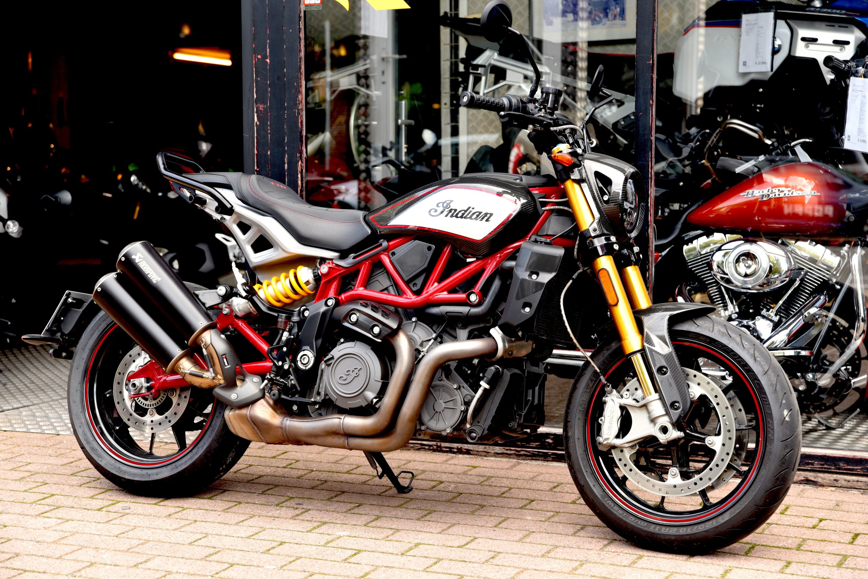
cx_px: 434
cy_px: 290
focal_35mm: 70
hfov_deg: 28.8
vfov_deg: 19.5
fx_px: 1688
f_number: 4.5
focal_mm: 70
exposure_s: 1/80
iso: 200
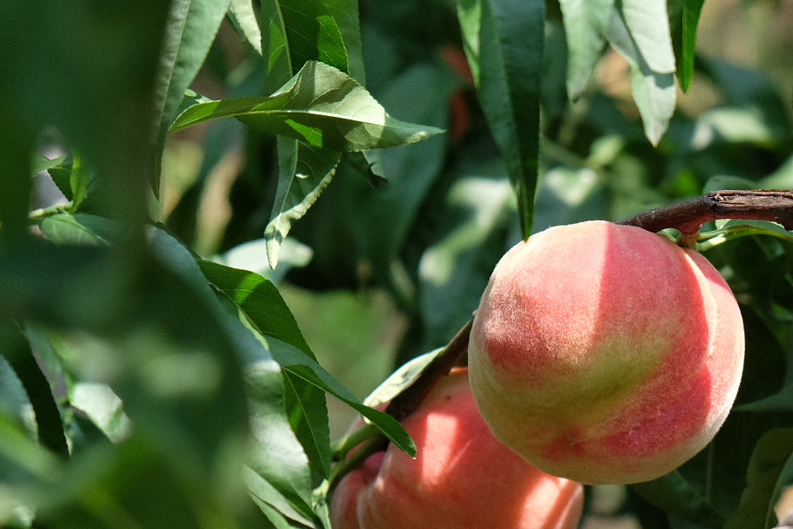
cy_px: 353
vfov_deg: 9.4
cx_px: 595
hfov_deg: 14.0
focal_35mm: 146
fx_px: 3216
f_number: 4
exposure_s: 1/2700
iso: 2000
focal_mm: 55
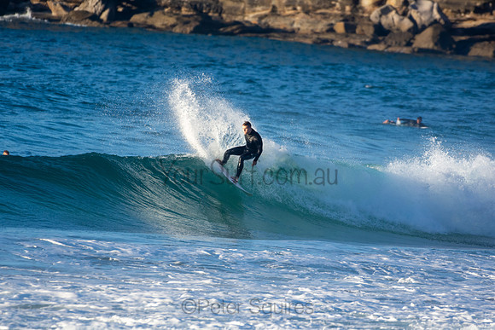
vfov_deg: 1.8
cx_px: 248
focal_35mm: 750
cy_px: 165
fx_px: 10314
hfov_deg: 2.7
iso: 400
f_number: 5.6
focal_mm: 500
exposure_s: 1/1250
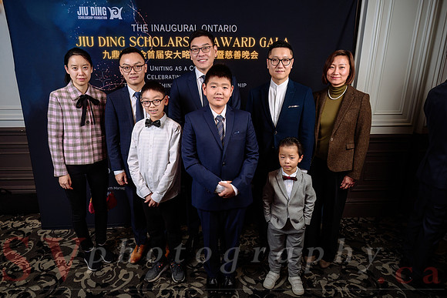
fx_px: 307
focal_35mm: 25
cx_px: 224
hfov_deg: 72.1
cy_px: 149
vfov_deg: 51.8
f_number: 5
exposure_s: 1/125
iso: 500
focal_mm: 24
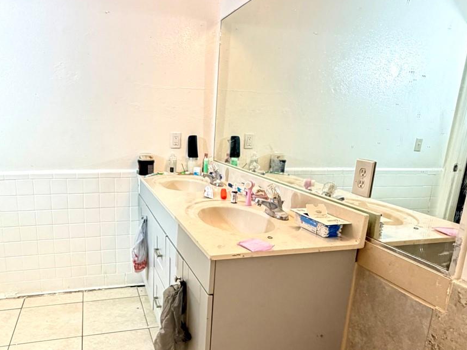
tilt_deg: -13.8
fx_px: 351
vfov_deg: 52.8
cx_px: 179
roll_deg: -0.4
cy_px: 205
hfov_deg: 66.4
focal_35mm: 26
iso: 320
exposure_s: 1/71
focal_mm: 2.22
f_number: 2.2
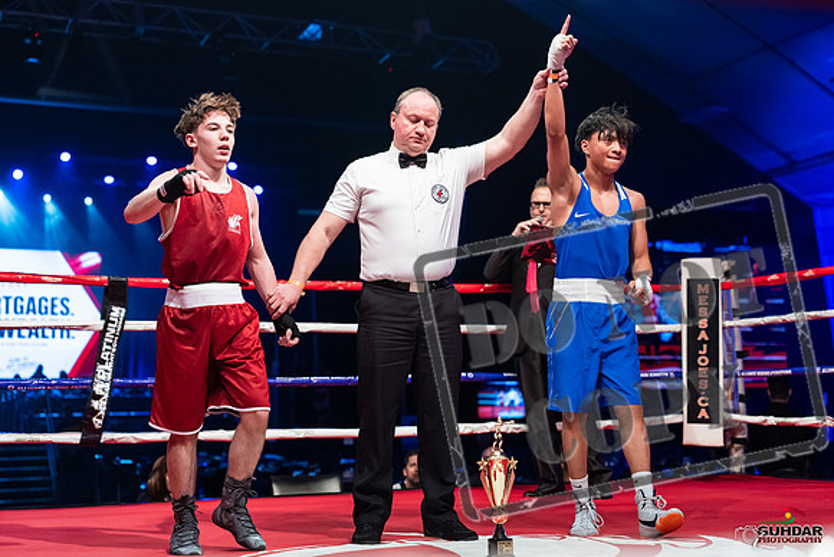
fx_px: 1159
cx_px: 417
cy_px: 278
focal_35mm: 50
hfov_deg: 39.6
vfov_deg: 27.0
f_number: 2.5
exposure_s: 1/1000
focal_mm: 50
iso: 3200
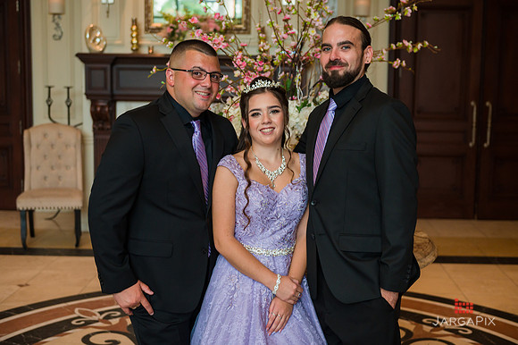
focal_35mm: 55
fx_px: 784
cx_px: 259
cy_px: 164
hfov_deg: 36.5
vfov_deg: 24.8
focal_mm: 52
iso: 800
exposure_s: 1/200
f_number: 4
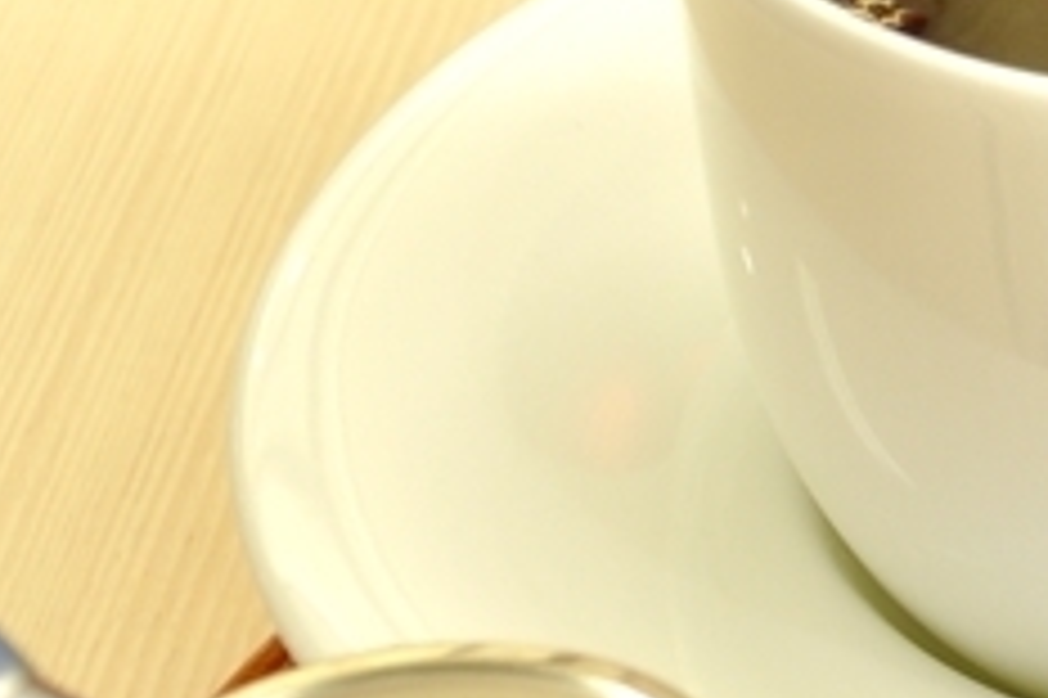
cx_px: 2204
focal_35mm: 247
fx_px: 7185
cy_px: 808
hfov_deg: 7.9
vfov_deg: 5.5
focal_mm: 32
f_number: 5.6
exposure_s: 1/30
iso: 400
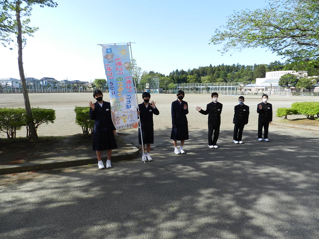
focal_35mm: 23
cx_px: 160
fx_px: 212
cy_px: 120
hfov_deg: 73.9
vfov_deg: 58.9
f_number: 3.4
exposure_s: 1/800
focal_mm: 4
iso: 160
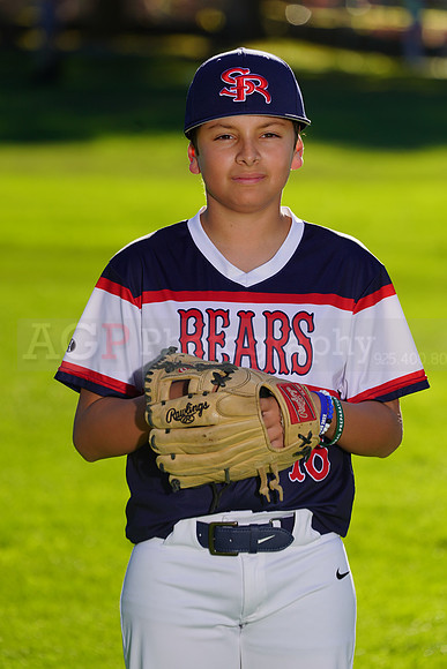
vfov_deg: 5.8
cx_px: 224
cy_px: 334
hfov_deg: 3.8
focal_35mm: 358
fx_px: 6663
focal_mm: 358
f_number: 9
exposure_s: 1/250
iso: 100
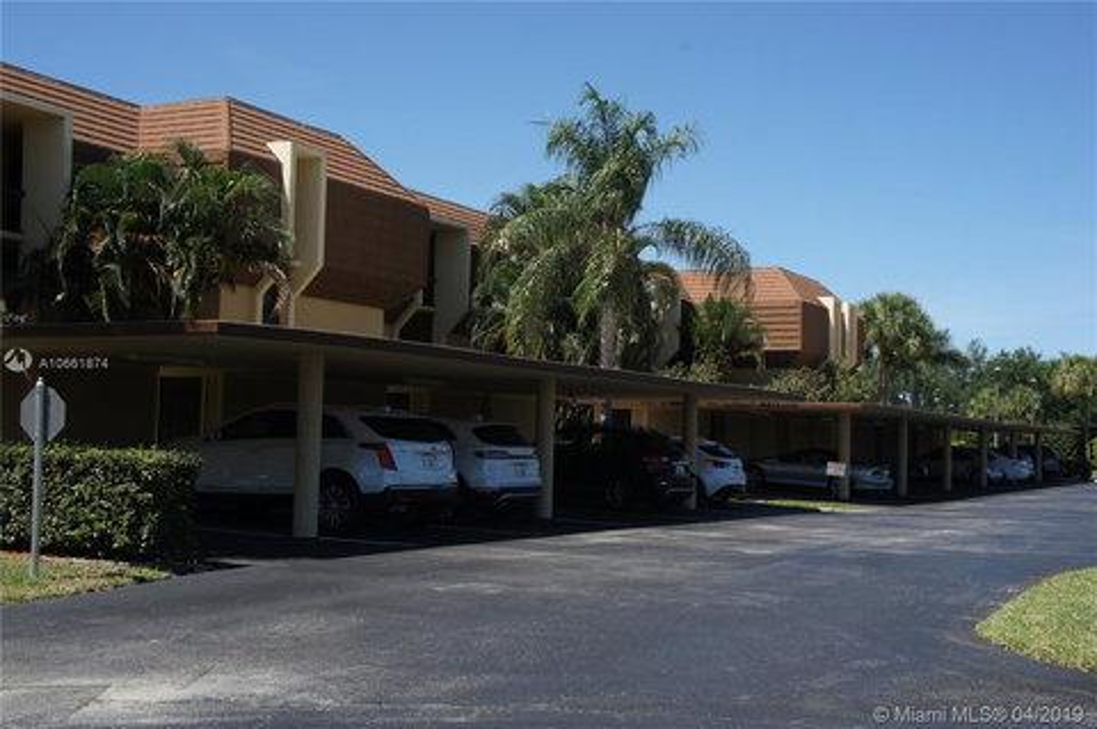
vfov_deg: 30.8
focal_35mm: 44
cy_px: 364
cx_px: 548
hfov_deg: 45.0
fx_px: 1324
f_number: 13
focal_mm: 29
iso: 200
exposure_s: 1/125
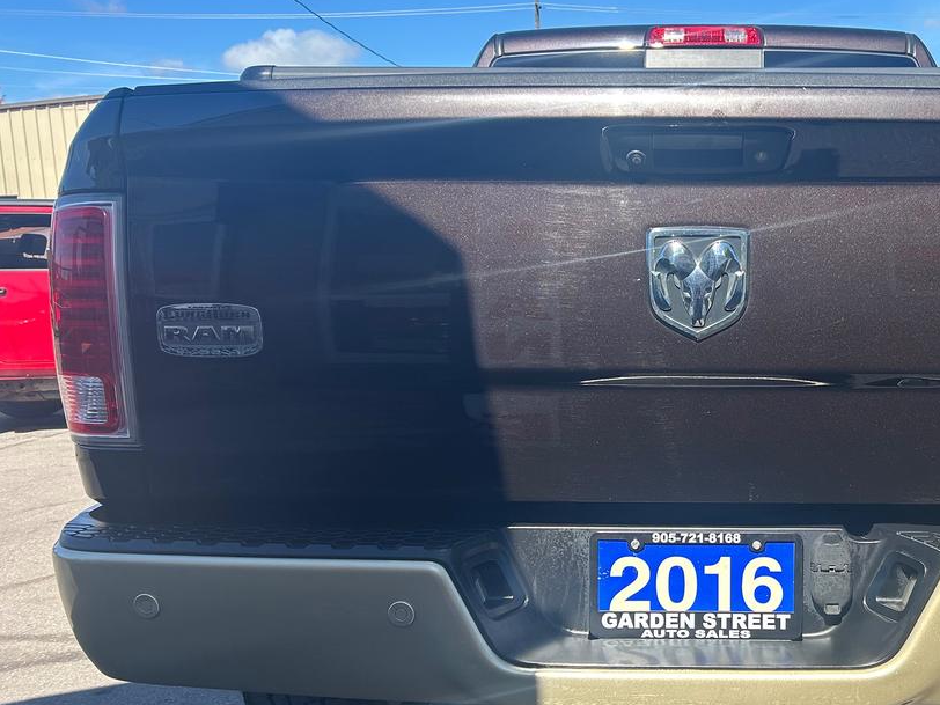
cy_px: 410
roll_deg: +1.1
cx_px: 702
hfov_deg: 44.3
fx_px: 1113
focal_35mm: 41
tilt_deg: -9.1
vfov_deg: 35.1
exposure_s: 1/1698
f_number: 1.5
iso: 50
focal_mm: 5.7
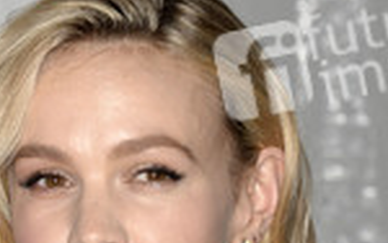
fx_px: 4307
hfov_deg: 5.2
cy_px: 447
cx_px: 113
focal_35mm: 407
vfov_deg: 3.2
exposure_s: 1/250
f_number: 5.6
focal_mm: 150
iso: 800
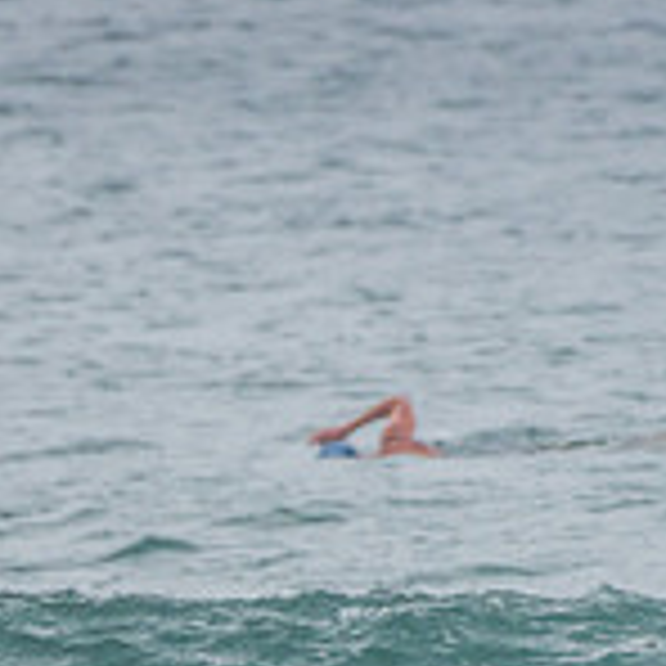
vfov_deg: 0.9
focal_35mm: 2040
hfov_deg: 0.9
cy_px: 583
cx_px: -356
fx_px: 44405
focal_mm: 500
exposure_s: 1/320
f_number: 5.6
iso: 360
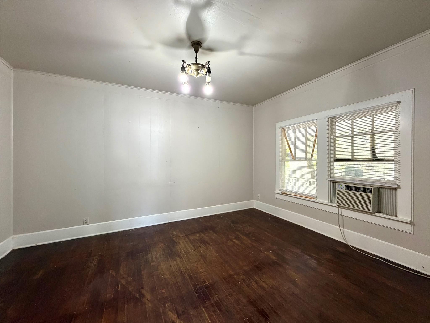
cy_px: 162
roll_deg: +1.1
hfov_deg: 102.1
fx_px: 174
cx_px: 215
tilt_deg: +0.3
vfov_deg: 85.7
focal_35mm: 14
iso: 400
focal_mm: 2.22
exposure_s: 1/60
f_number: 2.2
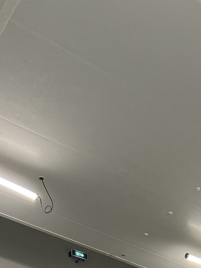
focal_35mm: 86
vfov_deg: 19.6
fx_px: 666
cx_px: 206
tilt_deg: +17.3
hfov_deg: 16.8
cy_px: 407
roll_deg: +2.2
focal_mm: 5.7
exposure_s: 1/100
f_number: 1.5
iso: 125
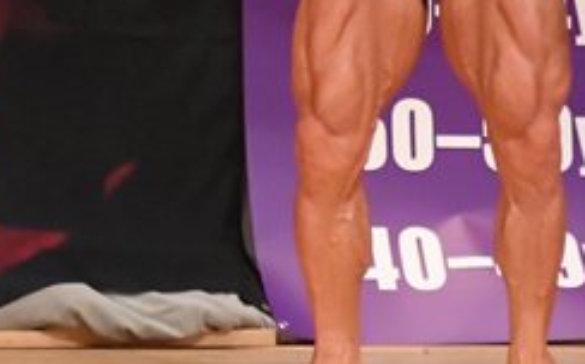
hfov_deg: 2.2
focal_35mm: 971
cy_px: -139
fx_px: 15467
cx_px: -138
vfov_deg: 1.3
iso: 8000
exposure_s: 1/400
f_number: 5.6
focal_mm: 200
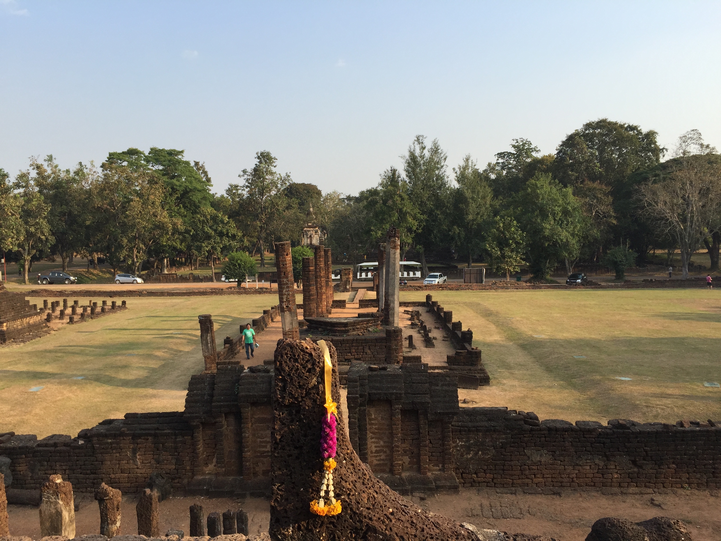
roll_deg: +0.0
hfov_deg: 61.7
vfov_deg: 48.2
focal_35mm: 29
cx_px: 360
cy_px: 270
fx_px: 604
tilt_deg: -3.1
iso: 32
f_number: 2.2
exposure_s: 1/1130
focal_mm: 4.15
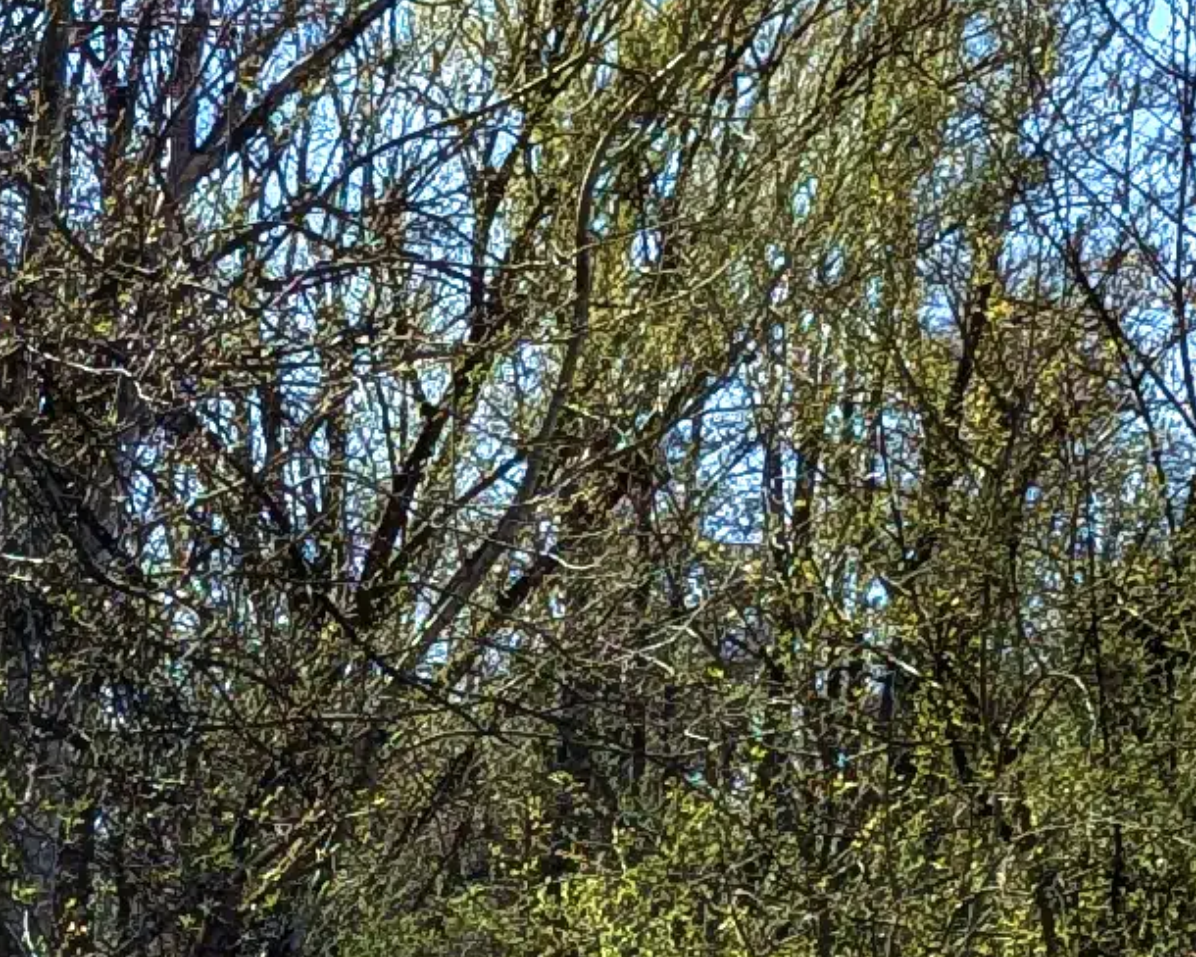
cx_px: -1325
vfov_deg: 9.5
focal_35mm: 157
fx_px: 5557
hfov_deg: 11.0
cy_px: 1485
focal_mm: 6.81
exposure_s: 1/1770
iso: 46
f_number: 1.85
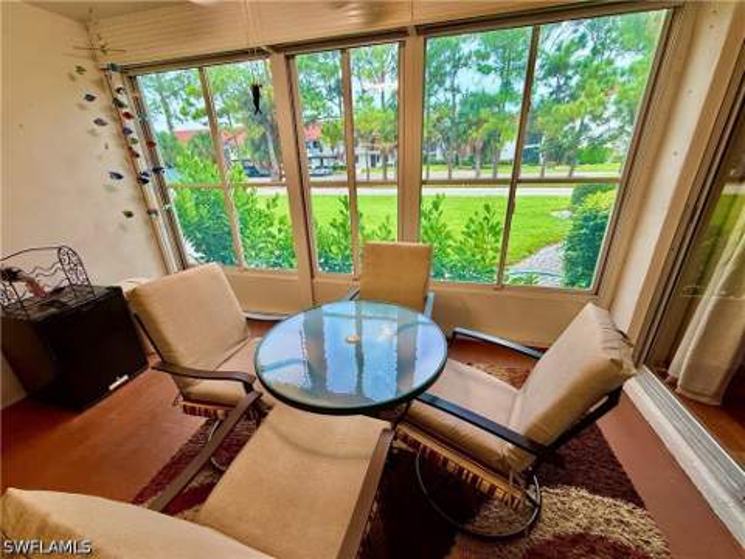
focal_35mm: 14
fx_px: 301
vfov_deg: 85.7
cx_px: 372
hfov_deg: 102.1
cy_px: 280
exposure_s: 1/120
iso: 160
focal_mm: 2.22
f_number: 2.2
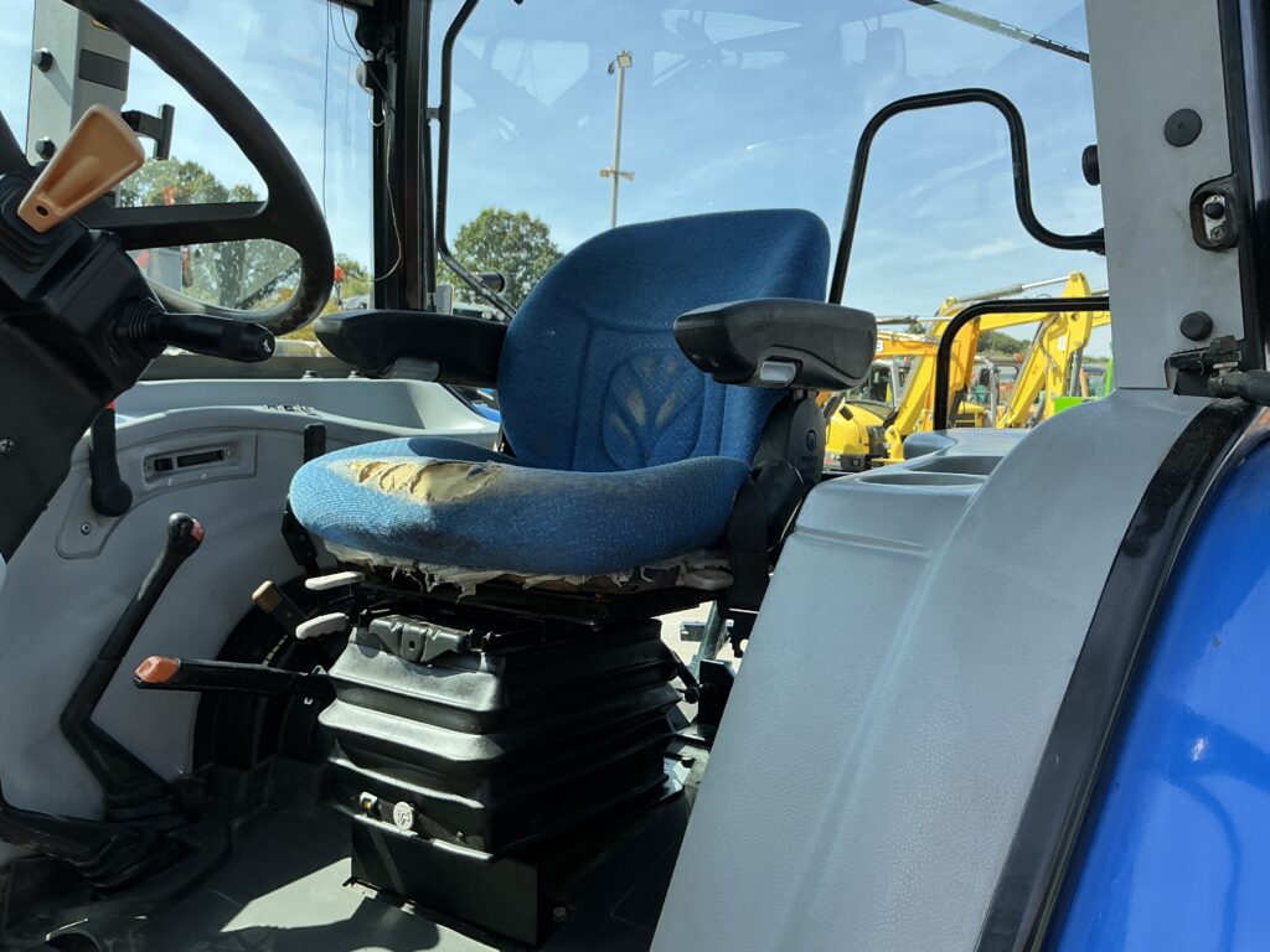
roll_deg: -1.4
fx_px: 1027
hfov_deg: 63.4
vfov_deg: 49.7
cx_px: 635
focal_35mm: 28
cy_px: 476
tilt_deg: -3.3
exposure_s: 1/509
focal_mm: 3
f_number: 1.8
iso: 25
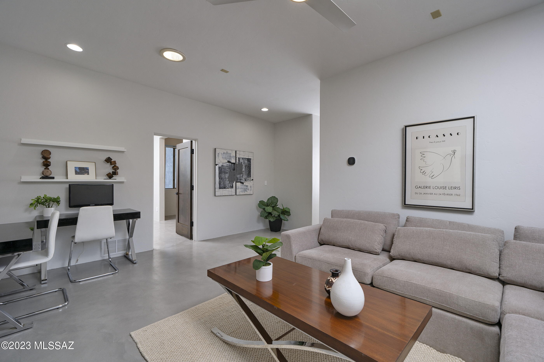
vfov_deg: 77.3
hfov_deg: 100.4
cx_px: 272
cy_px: 181
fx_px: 227
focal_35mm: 15
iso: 200
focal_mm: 15
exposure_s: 1/50
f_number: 7.1
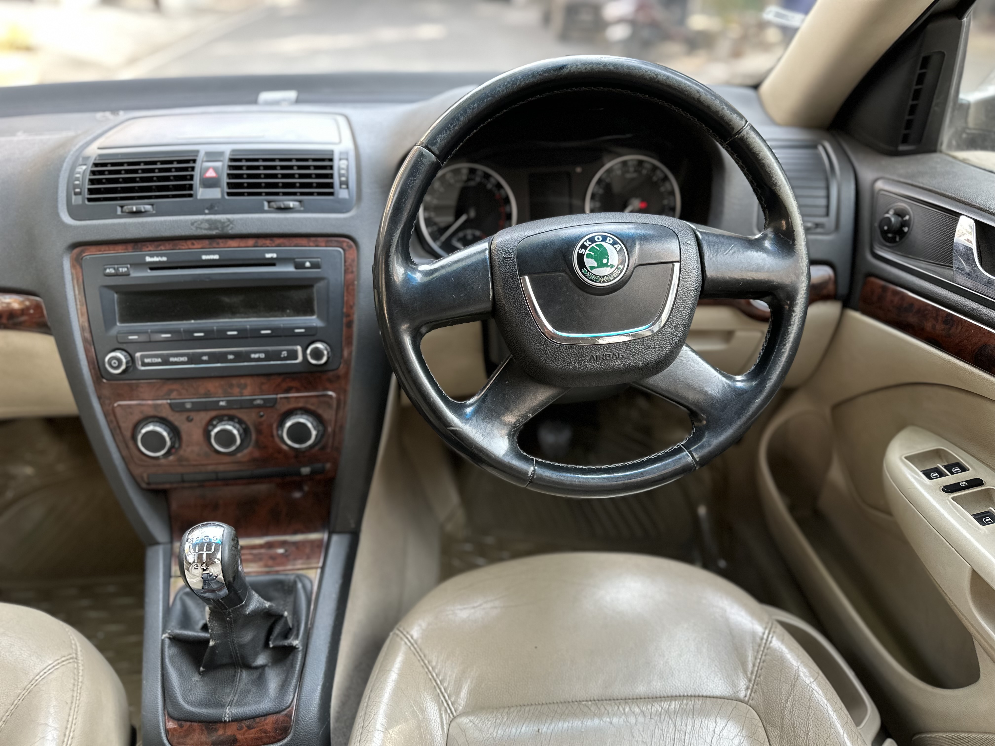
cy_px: 373
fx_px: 690
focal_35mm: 24
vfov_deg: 56.8
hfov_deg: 71.6
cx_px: 498
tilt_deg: -31.4
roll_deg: -1.4
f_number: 1.78
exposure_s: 1/121
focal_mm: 6.86
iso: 160
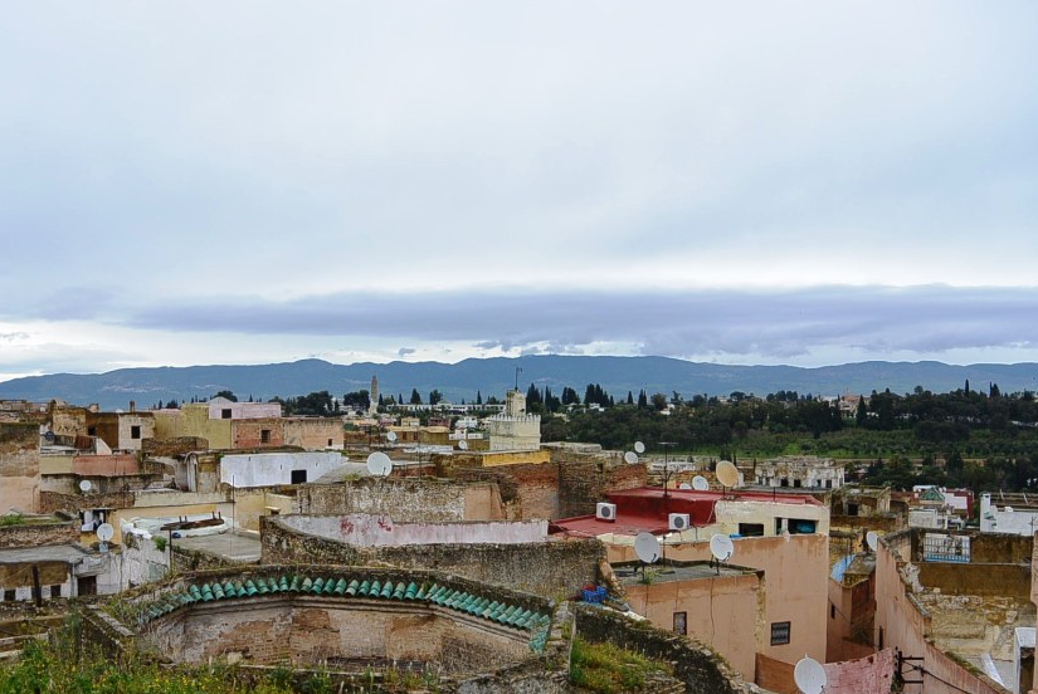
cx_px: 428
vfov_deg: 36.8
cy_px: 429
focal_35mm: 36
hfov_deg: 52.8
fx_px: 1039
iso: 125
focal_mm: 11
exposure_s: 1/250
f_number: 4
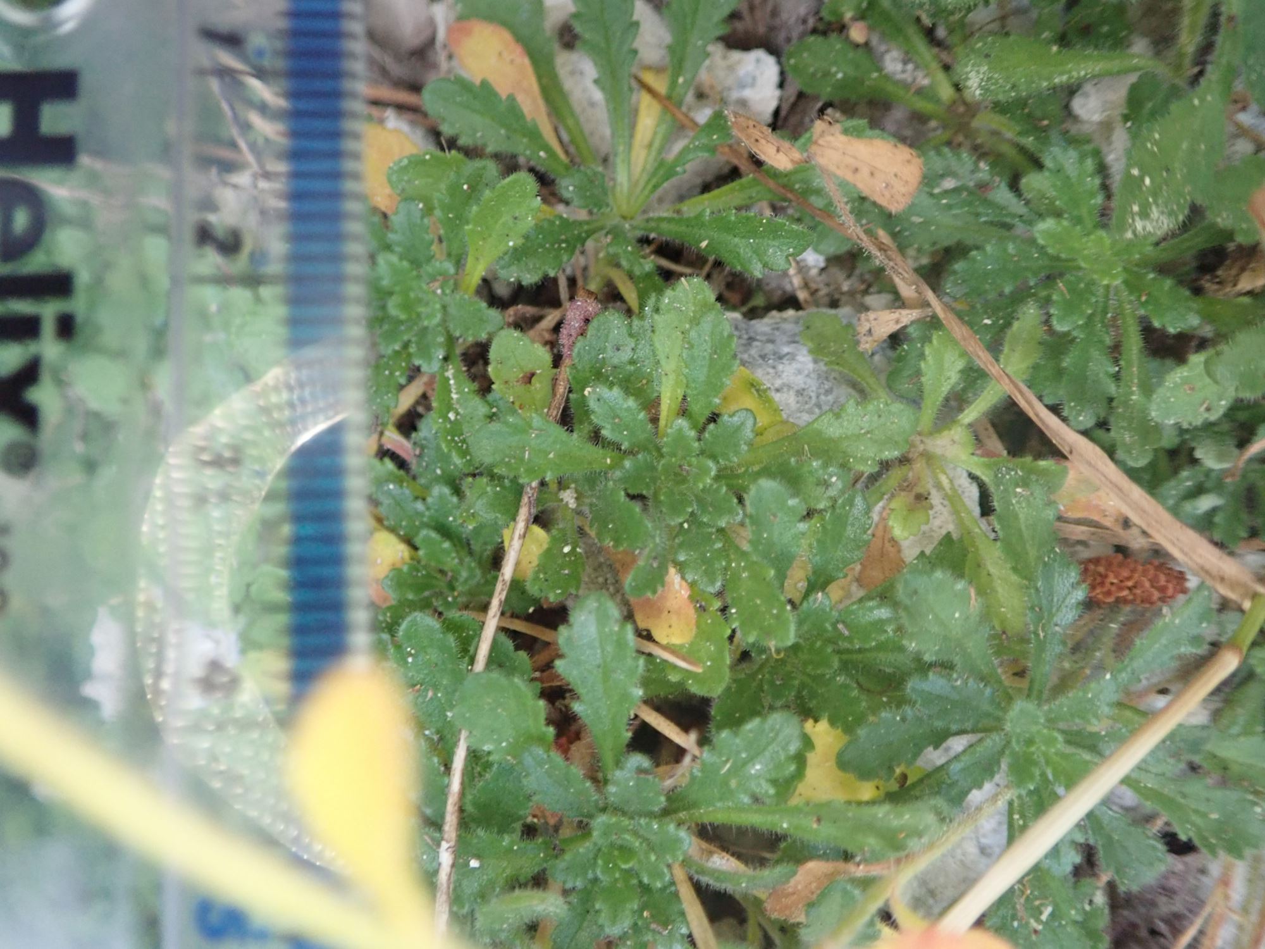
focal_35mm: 30
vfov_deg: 46.8
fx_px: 1096
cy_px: 474
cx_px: 632
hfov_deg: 60.0
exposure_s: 1/50
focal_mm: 5.5
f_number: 2.3
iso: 800
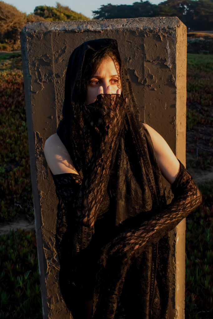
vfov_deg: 42.3
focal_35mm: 46
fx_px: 413
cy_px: 160
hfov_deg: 29.0
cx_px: 106
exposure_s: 1/320
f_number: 11
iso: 400
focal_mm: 31
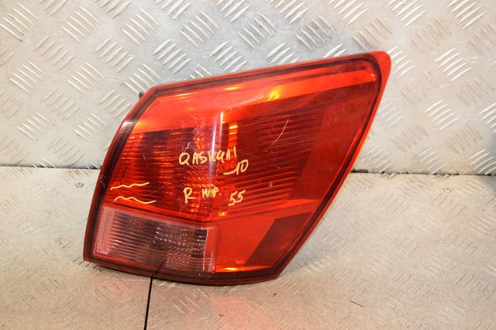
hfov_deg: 35.1
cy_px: 165
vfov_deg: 23.8
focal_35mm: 57
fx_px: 785
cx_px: 248
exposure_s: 1/200
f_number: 5.6
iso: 1600
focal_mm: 38
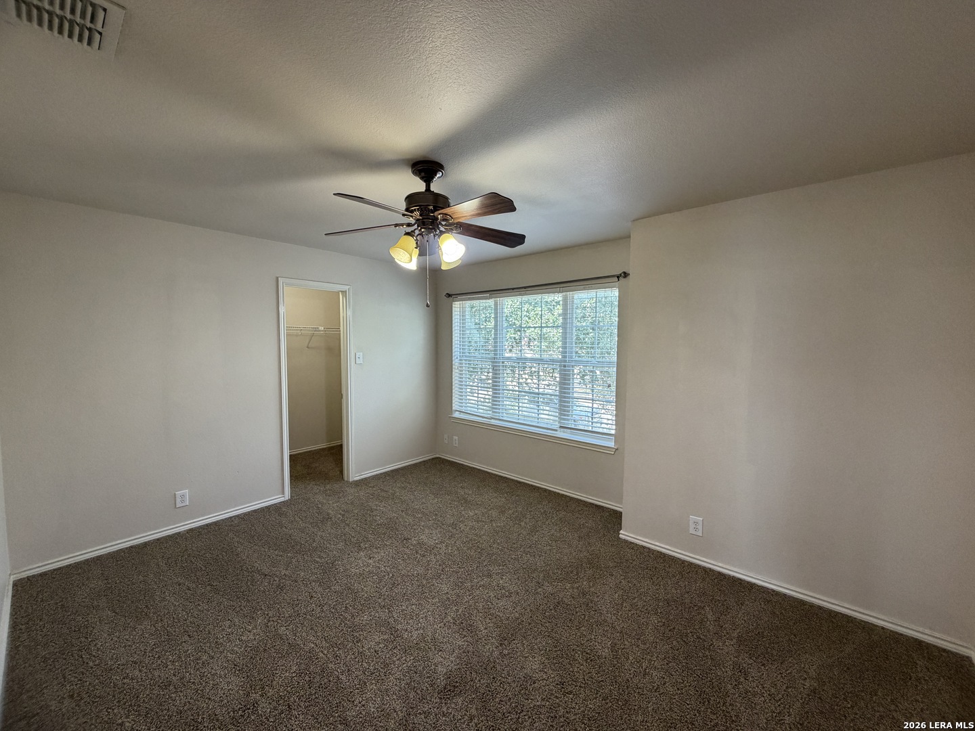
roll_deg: +0.6
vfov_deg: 85.7
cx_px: 488
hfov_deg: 102.1
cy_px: 366
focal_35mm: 14
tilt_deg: -3.2
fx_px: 394
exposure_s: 1/60
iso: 200
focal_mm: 2.22
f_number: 2.2
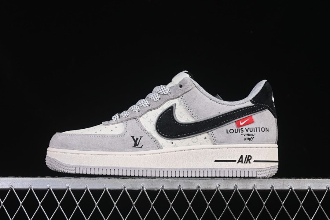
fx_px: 687
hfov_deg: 27.0
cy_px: 110
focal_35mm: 75
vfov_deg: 18.2
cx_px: 165
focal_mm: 50
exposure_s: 1/80
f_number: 8
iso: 160
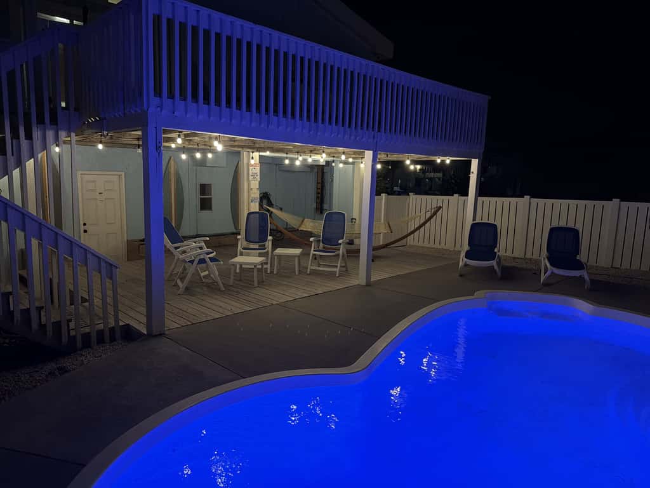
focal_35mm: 24
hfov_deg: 71.6
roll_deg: -1.5
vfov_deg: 56.8
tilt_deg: -8.6
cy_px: 244
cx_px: 325
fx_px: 451
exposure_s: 1/30
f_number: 1.78
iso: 1000
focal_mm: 6.76
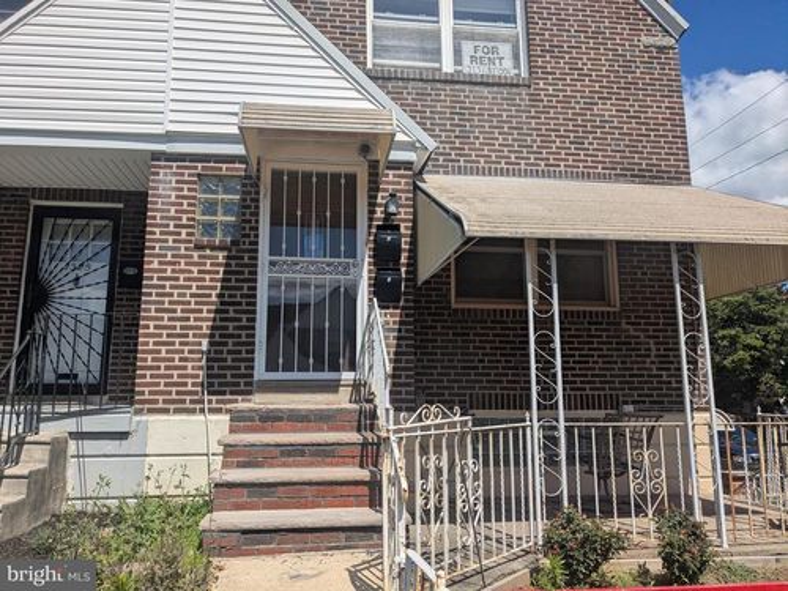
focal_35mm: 27
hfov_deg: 65.3
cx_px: 394
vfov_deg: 51.4
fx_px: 615
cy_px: 296
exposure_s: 1/5848
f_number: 1.73
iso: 59
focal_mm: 4.38
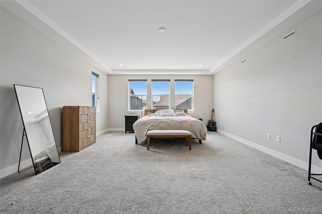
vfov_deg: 81.2
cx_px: 161
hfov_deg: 104.3
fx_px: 125
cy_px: 107
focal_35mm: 14
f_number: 10
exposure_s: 1/15
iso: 72
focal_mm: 14
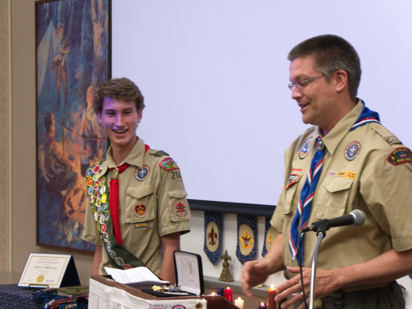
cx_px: 206
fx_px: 1309
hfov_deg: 17.9
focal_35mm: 110
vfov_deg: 13.5
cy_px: 154
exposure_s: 1/100
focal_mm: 55
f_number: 5.1
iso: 3200
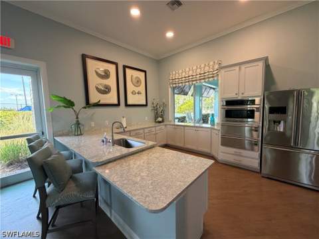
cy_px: 120
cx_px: 160
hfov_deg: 102.1
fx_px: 129
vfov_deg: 85.7
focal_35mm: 14
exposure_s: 1/121
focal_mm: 2.22
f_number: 2.2
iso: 200
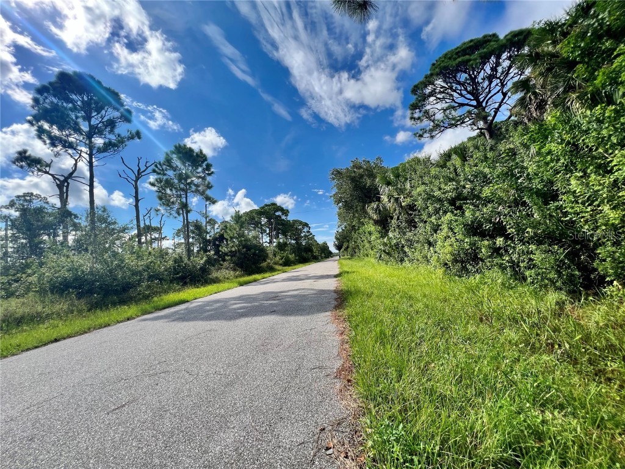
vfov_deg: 89.9
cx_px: 312
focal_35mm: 13
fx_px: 235
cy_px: 234
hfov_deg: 106.2
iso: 32
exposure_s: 1/1698
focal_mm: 1.57
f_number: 1.8
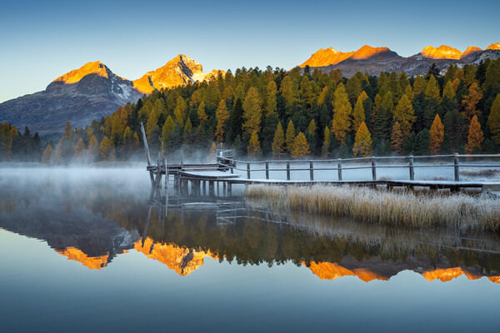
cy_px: 166
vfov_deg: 34.2
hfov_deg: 49.6
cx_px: 250
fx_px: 542
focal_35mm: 39
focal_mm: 39
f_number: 8
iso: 100
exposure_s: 1/25
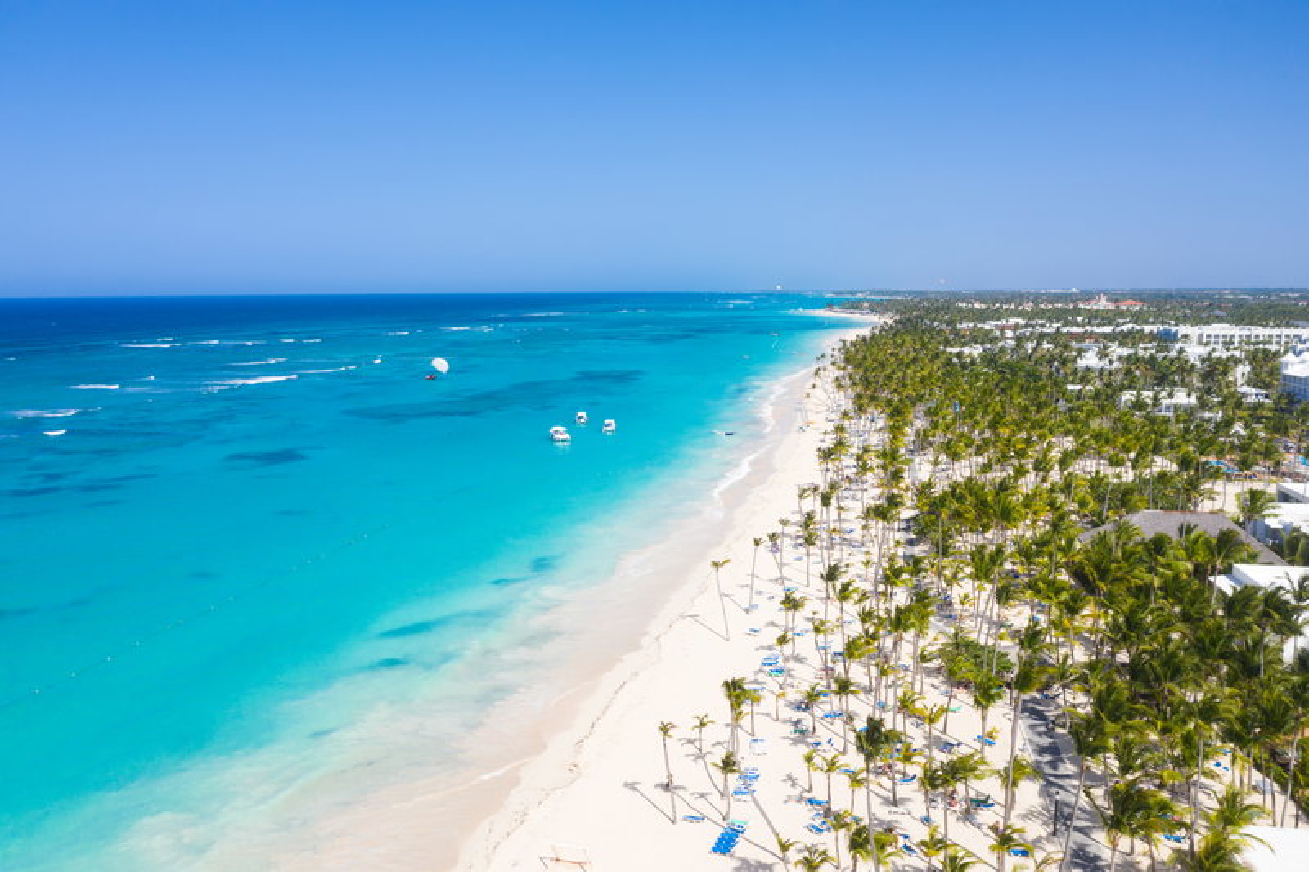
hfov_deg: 65.5
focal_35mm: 28
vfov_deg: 46.4
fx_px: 1018
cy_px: 436
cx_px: 654
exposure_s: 1/500
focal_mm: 10.3
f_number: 5.6
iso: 100
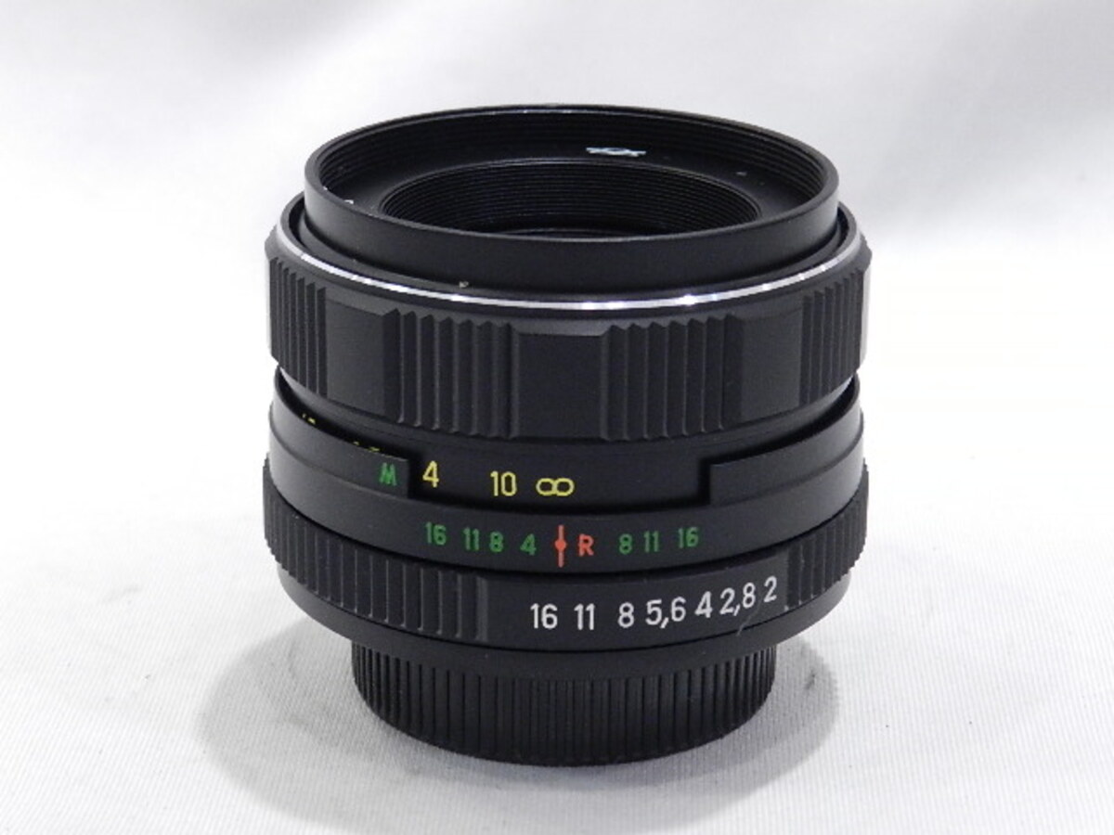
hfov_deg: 23.3
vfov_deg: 17.6
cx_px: 557
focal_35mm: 84
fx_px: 2703
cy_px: 418
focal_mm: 14.9
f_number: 4.4
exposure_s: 1/50
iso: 800
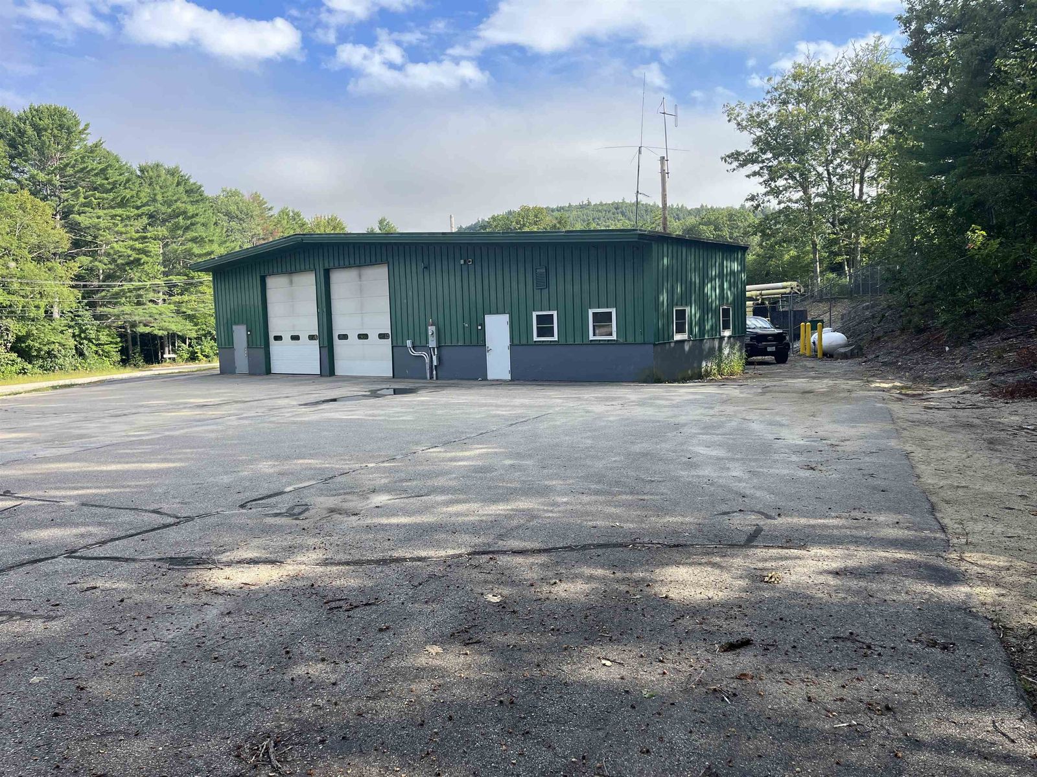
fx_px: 779
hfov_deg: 67.3
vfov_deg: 53.1
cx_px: 518
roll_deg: +2.1
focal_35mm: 26
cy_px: 388
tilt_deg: -3.5
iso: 50
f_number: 1.6
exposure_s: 1/1580
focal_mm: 5.1
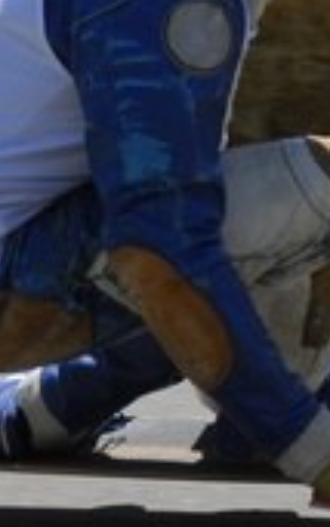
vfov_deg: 6.5
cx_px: 416
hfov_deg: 4.0
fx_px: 4658
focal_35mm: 324
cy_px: 200
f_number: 8
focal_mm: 55
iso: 250
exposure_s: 1/400
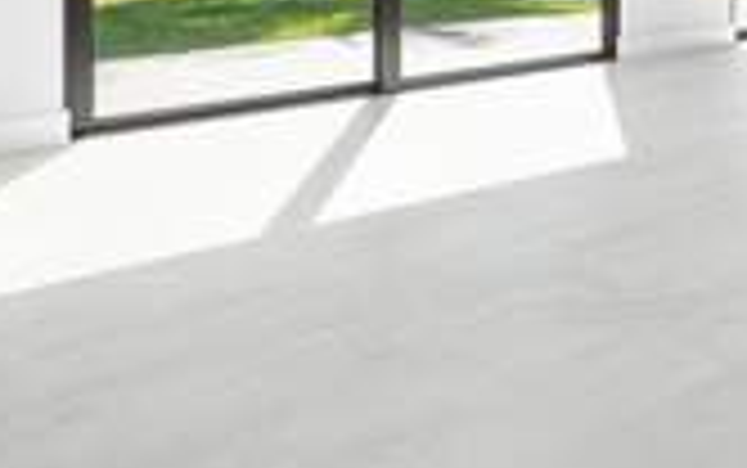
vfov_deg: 24.0
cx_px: 981
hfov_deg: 32.0
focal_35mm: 47
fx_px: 957
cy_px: -146
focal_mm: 16
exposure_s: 1/6
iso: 200
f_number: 16
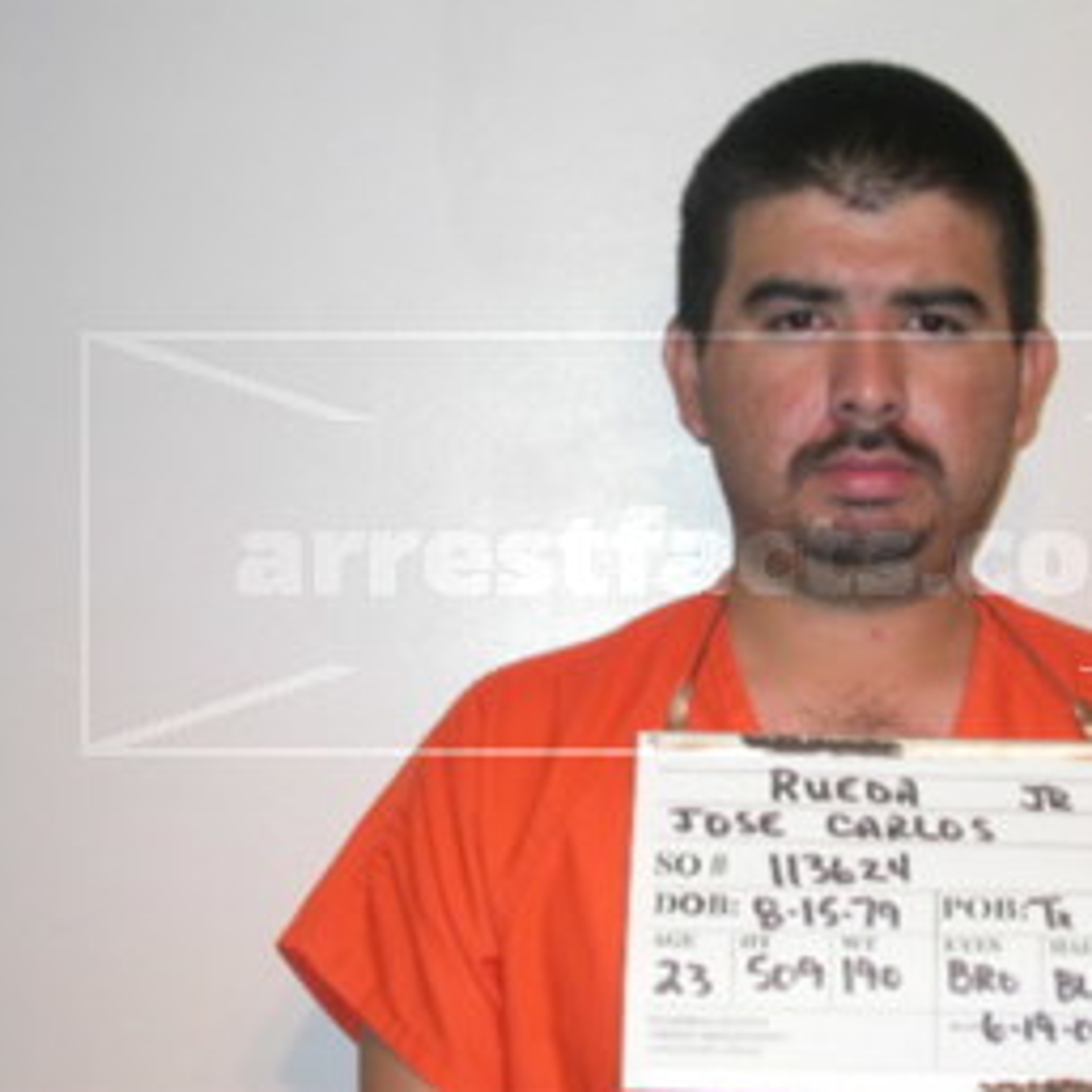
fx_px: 2712
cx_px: 720
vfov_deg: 22.8
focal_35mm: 76
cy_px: 546
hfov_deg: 22.7
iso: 100
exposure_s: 1/60.3
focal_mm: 13.3
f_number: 3.2
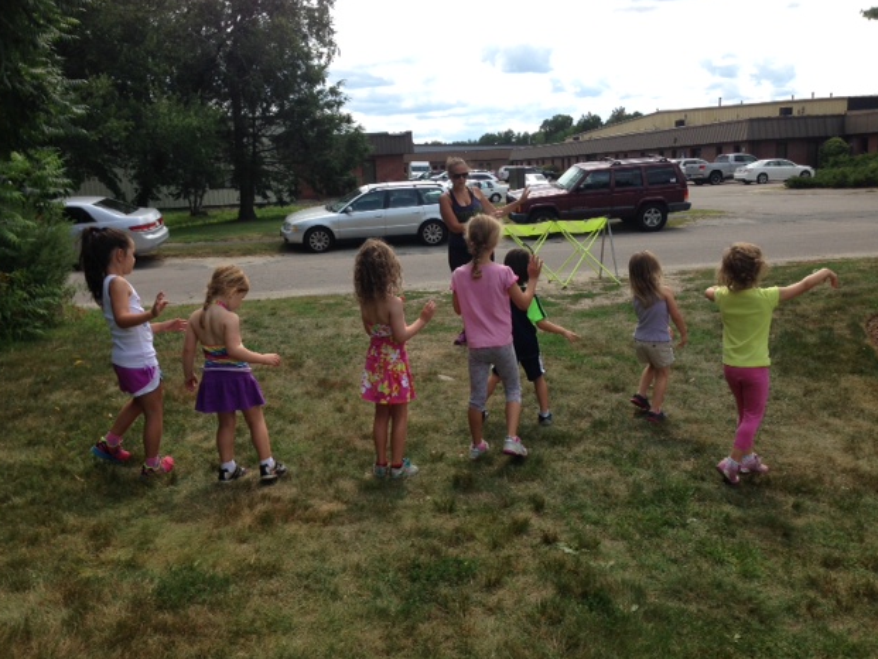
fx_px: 863
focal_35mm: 34
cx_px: 434
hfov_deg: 53.9
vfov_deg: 41.8
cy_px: 322
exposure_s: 1/1063
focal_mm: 4.12
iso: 50
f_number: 2.4
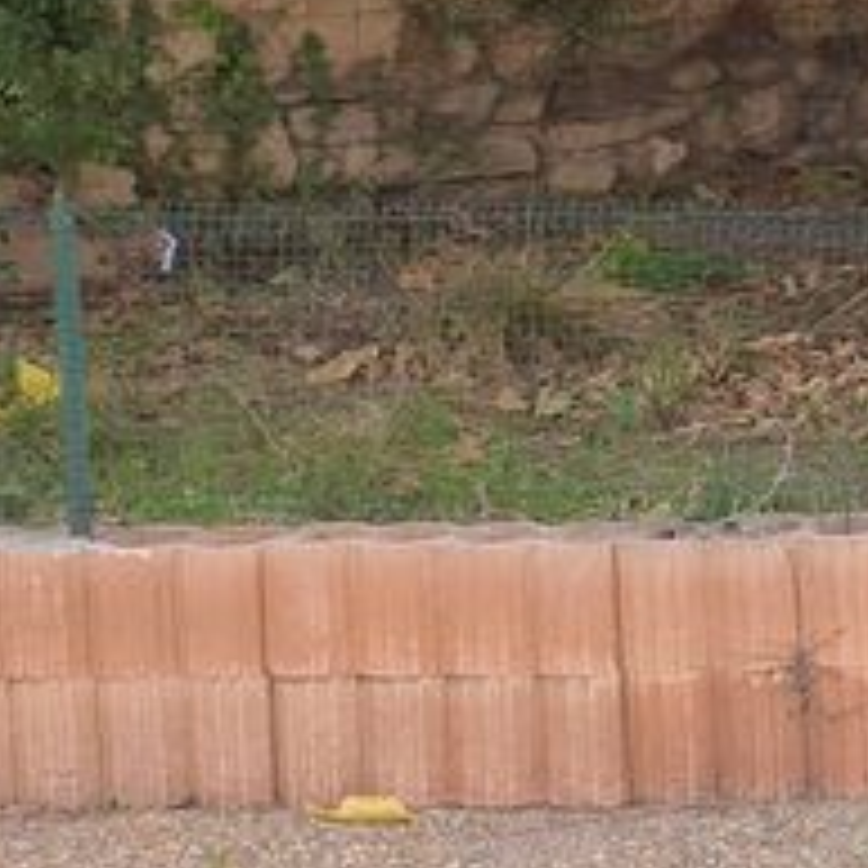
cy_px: 225
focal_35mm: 119
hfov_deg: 13.2
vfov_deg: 14.6
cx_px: 1588
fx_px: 3376
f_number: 2.4
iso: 50
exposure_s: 1/100
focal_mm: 4.3
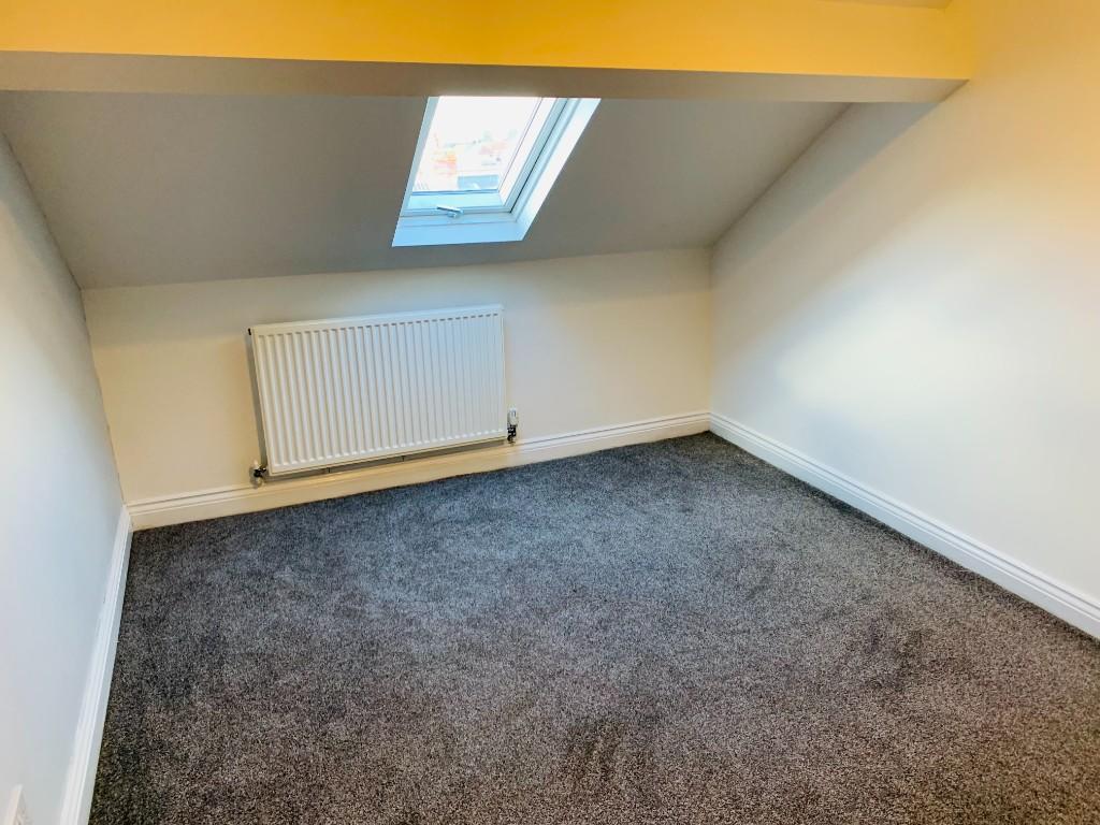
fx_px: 826
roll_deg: +3.4
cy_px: 412
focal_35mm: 26
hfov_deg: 67.3
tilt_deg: -19.3
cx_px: 550
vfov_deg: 53.1
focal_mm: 4.25
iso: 200
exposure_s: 1/50
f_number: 1.8
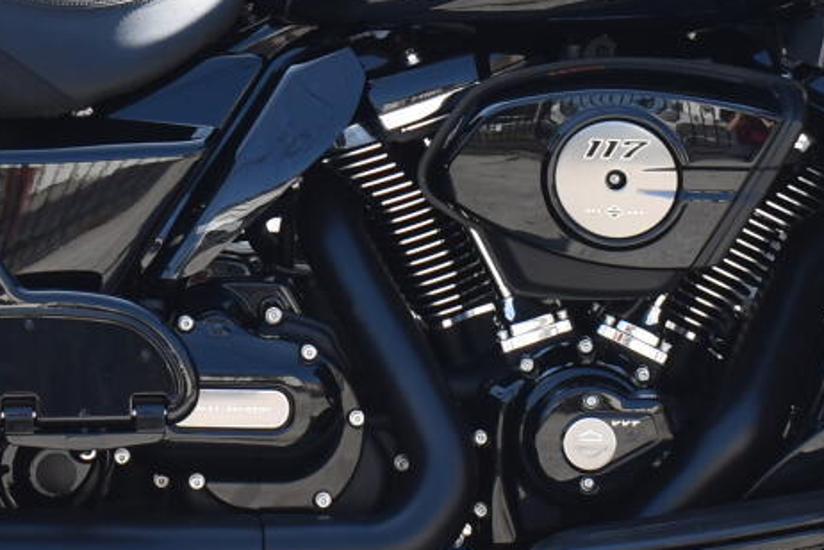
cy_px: 140
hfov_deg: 11.2
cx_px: 134
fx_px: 4165
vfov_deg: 7.5
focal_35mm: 182
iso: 200
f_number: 7.1
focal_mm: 28
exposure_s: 1/250
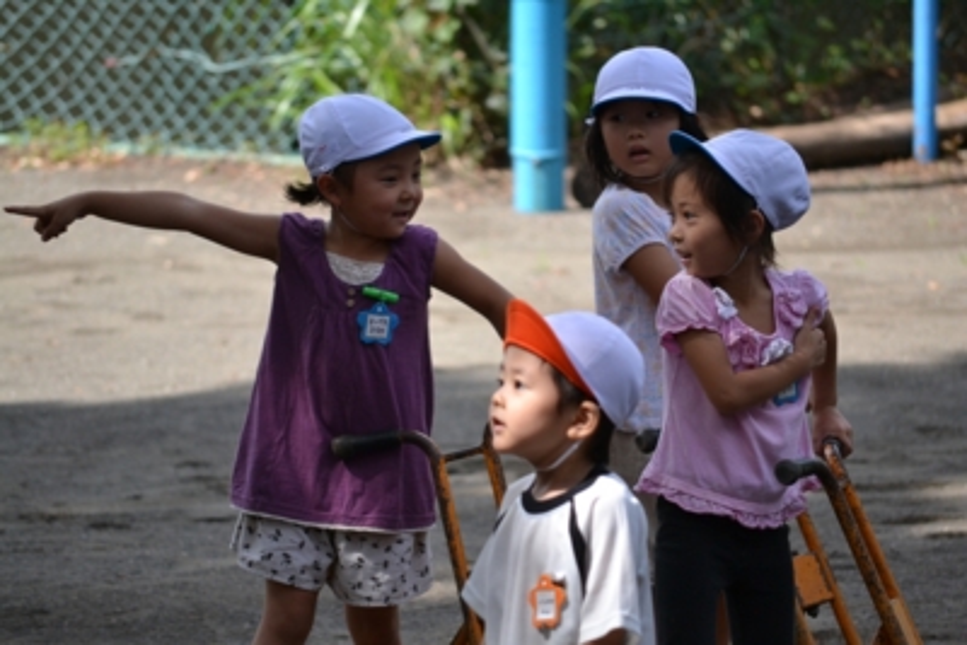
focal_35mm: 300
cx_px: 484
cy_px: 322
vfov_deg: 4.6
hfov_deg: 6.9
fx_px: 8061
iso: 360
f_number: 5.6
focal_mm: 200
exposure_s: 1/500
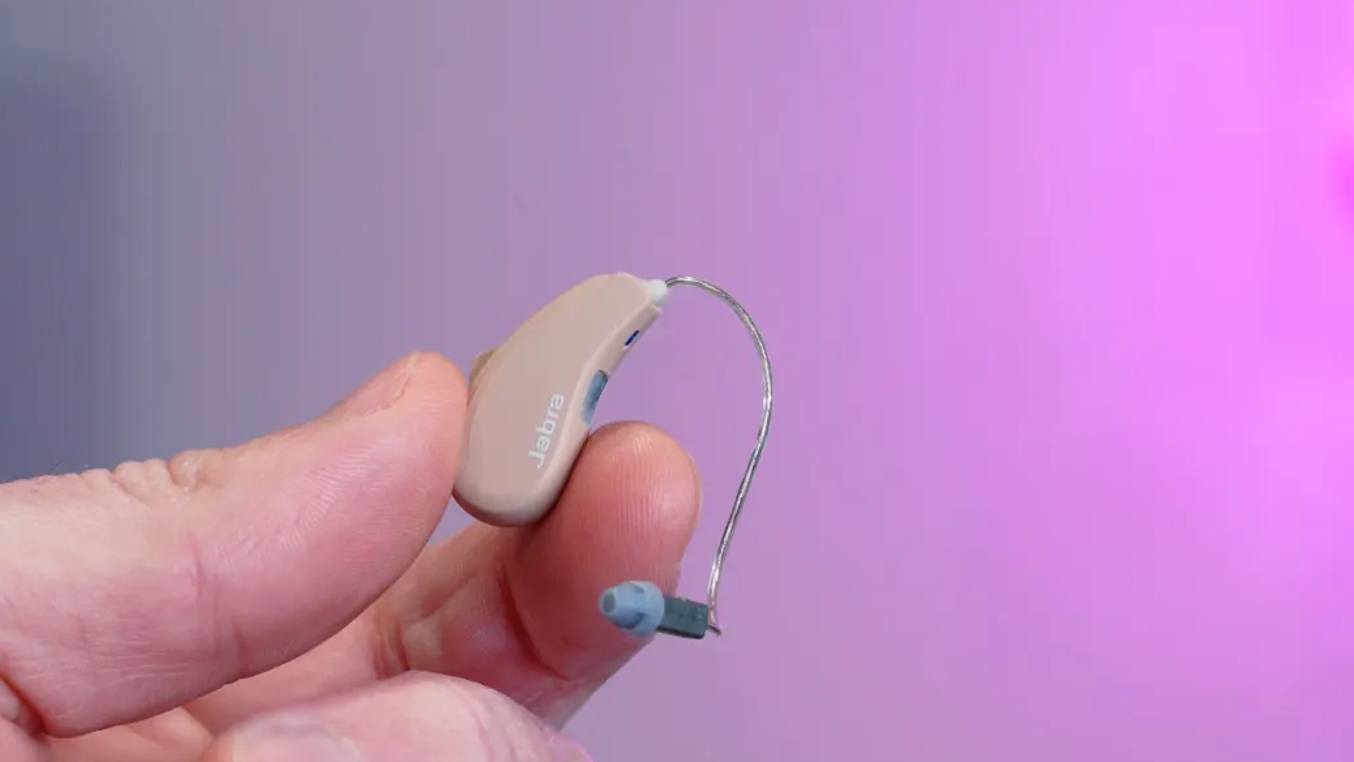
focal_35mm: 109
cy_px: 403
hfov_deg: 19.6
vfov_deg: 11.1
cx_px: 768
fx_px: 3914
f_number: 11
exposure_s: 1/25
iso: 2500
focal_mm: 90
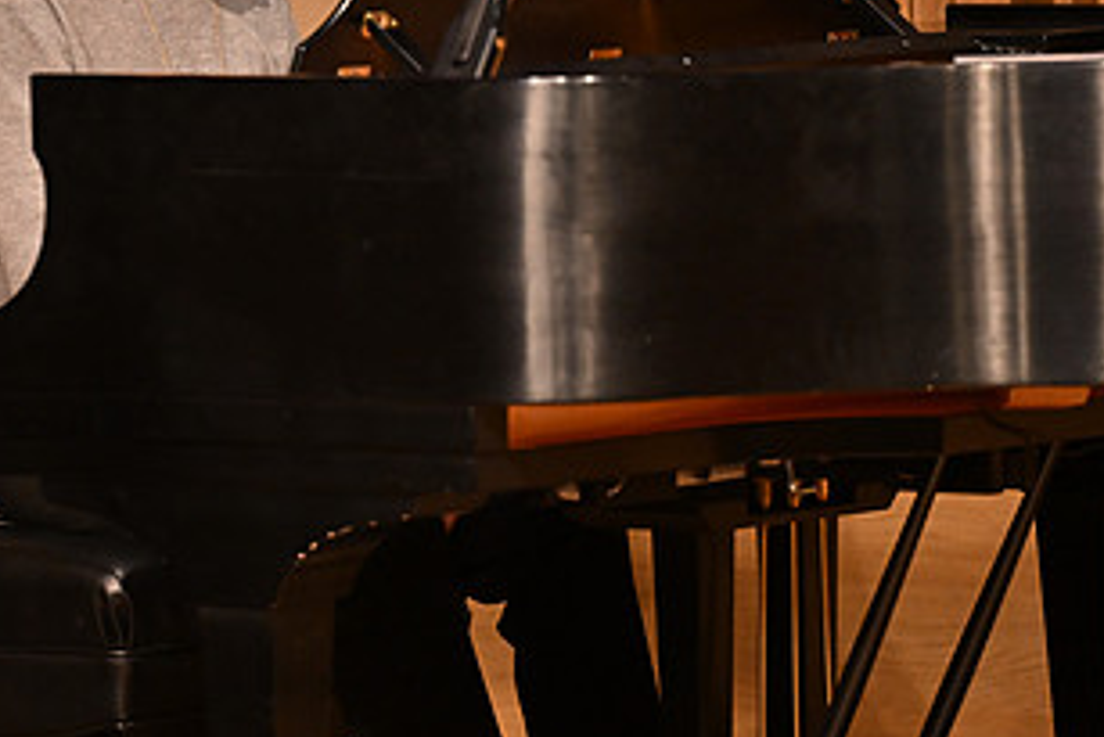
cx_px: 169
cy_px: 67
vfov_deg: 3.6
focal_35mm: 378
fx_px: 11597
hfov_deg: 5.4
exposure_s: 1/320
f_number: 2.8
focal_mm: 200
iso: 4000
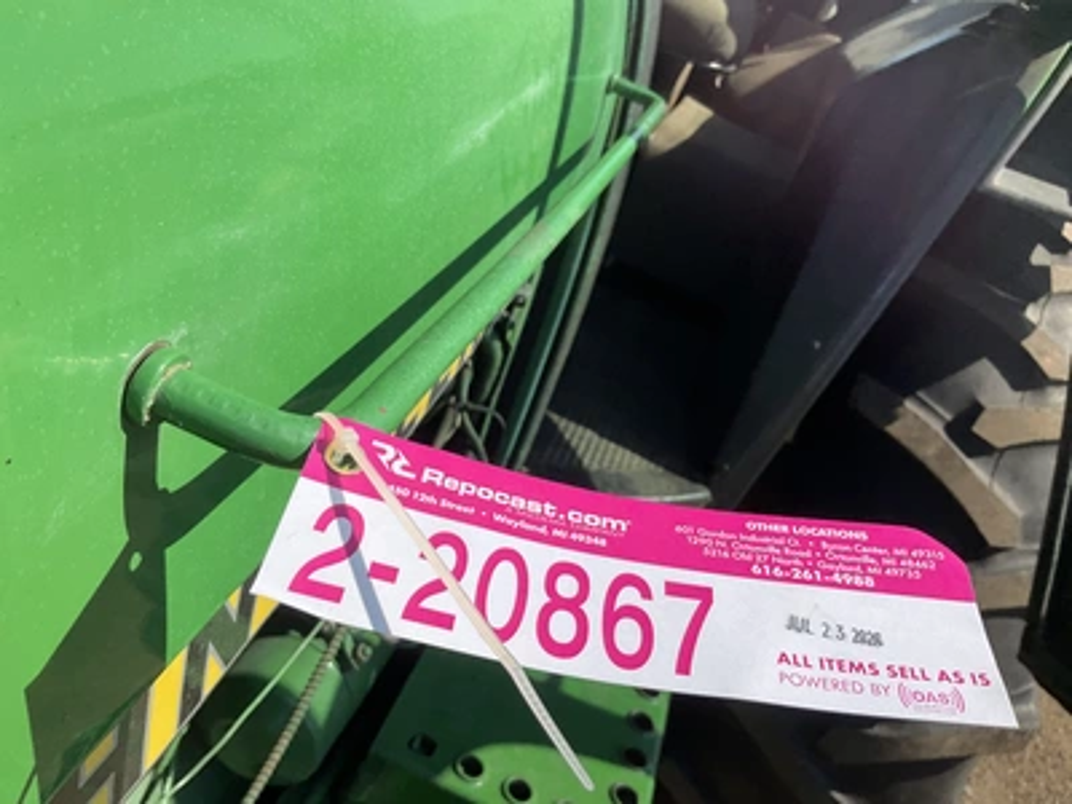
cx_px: 536
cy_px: 402
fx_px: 898
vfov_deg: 48.2
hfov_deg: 61.7
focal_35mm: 29
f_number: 1.8
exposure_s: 1/1786
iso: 25
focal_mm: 3
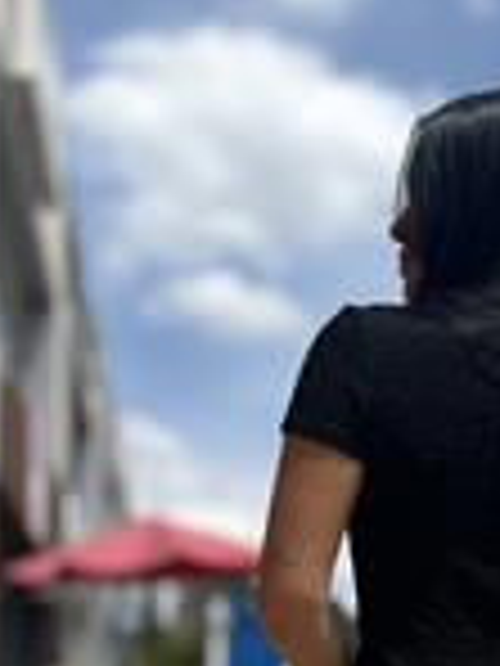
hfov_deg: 21.6
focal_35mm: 67
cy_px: 740
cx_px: 423
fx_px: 1290
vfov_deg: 26.6
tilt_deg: +1.7
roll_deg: -1.9
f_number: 1.78
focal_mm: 6.86
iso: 80
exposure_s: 1/6623
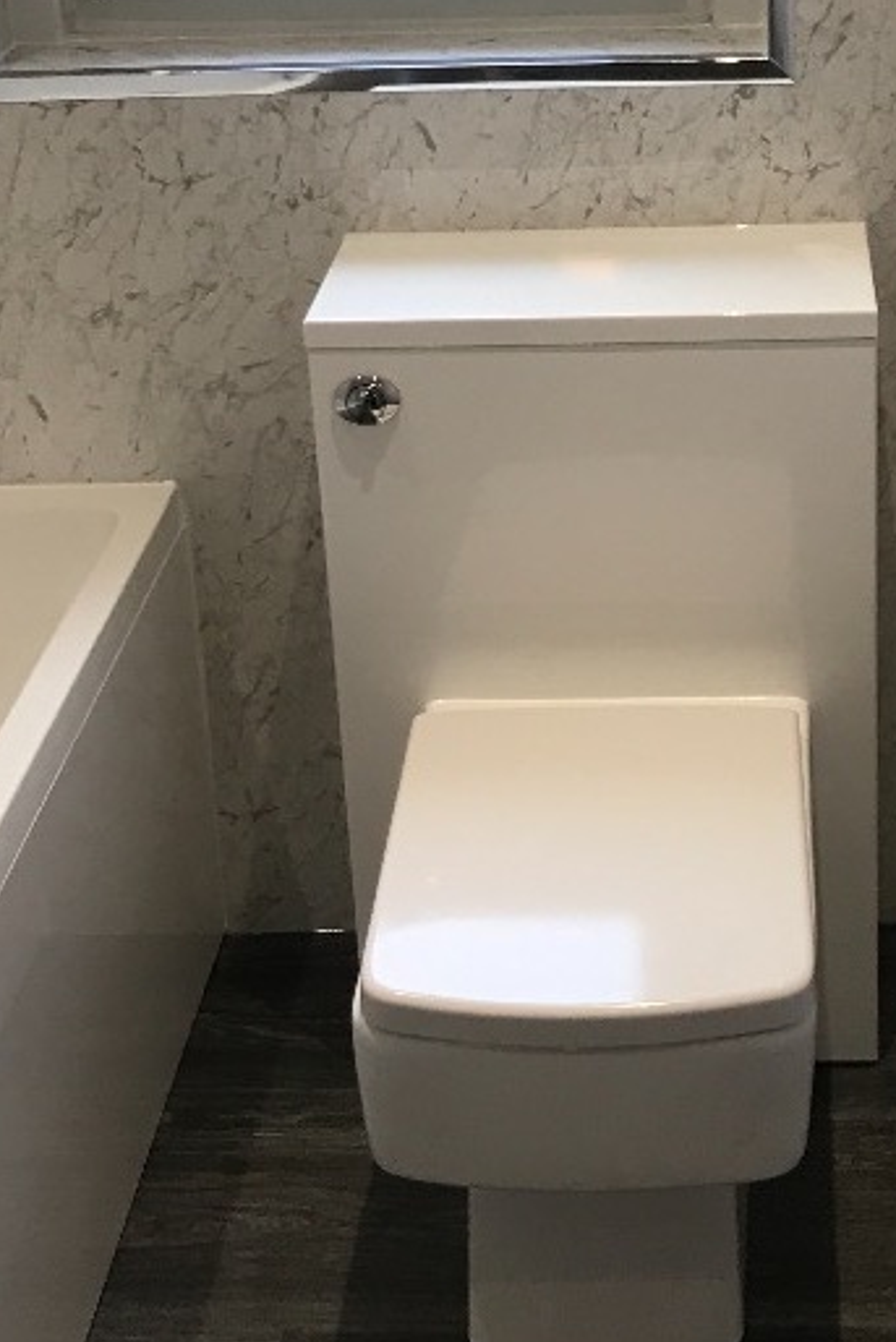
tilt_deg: -21.2
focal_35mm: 68
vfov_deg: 29.5
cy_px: 467
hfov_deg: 19.9
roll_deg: +2.7
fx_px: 2537
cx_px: 687
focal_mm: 3.99
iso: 25
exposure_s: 1/33
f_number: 1.8
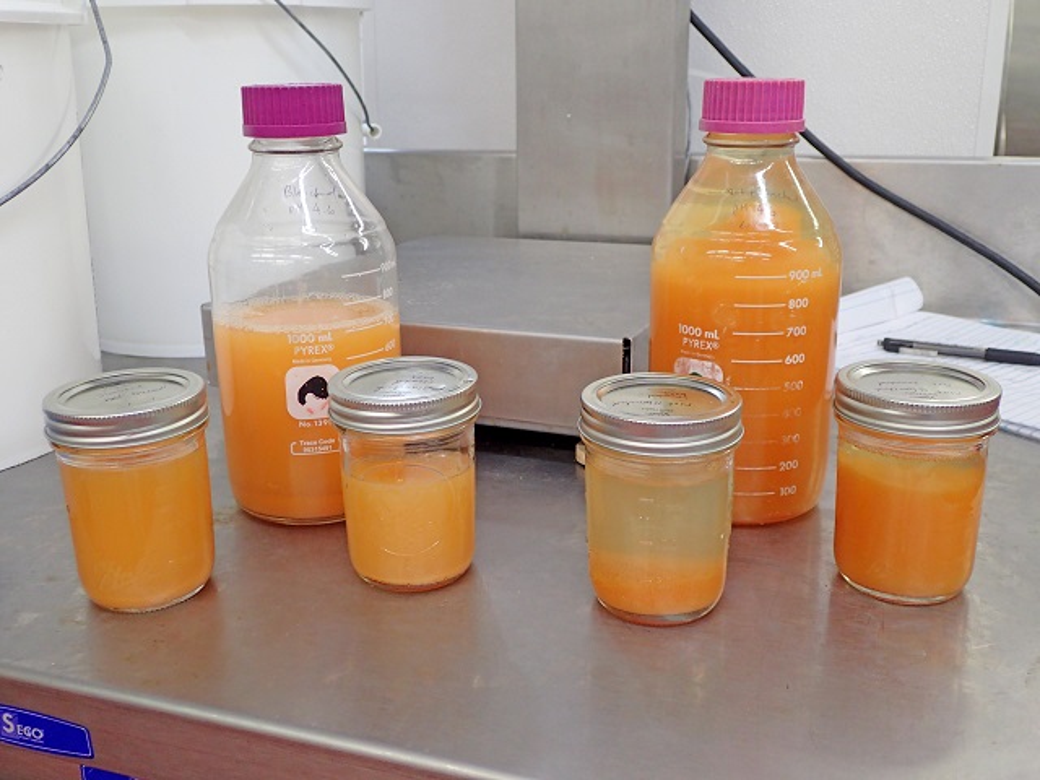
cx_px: 520
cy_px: 390
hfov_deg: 52.6
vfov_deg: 40.7
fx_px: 1052
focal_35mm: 35
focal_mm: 6.42
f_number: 2.6
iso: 200
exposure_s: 1/40
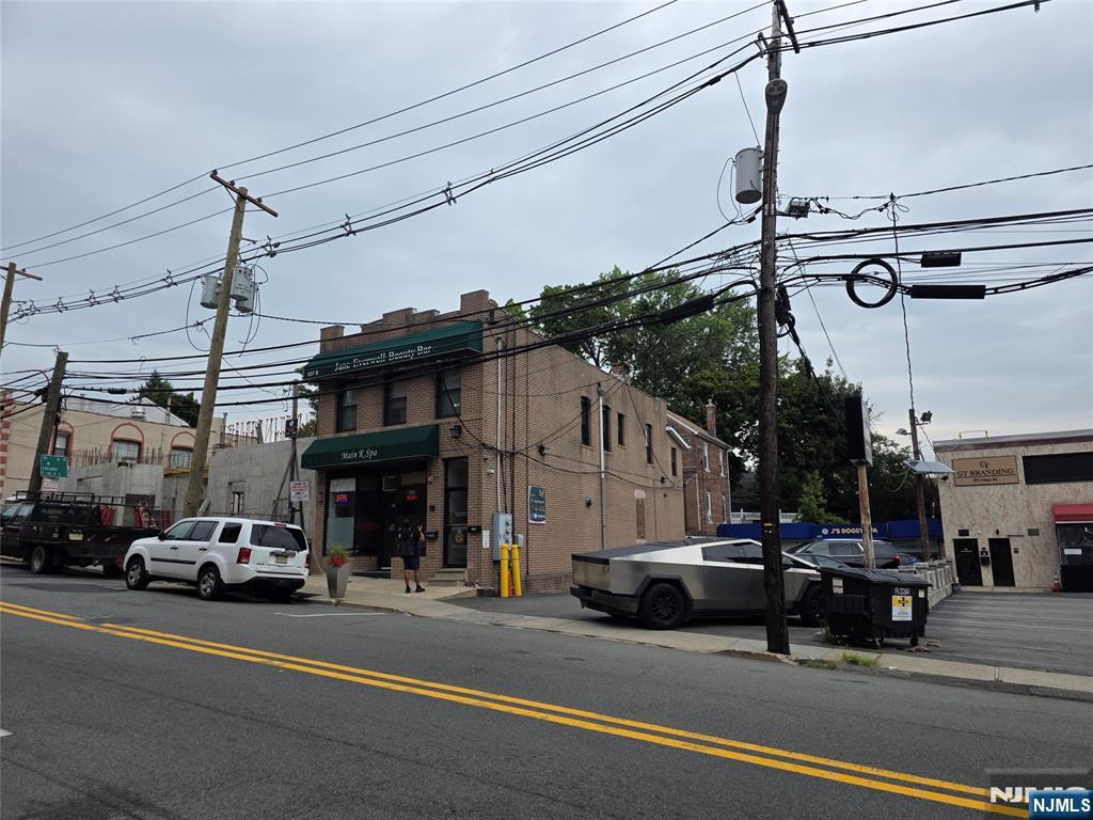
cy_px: 410
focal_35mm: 23
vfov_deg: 58.9
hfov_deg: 73.9
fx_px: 726
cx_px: 546
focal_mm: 6.3
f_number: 1.7
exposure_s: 1/2828
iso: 80
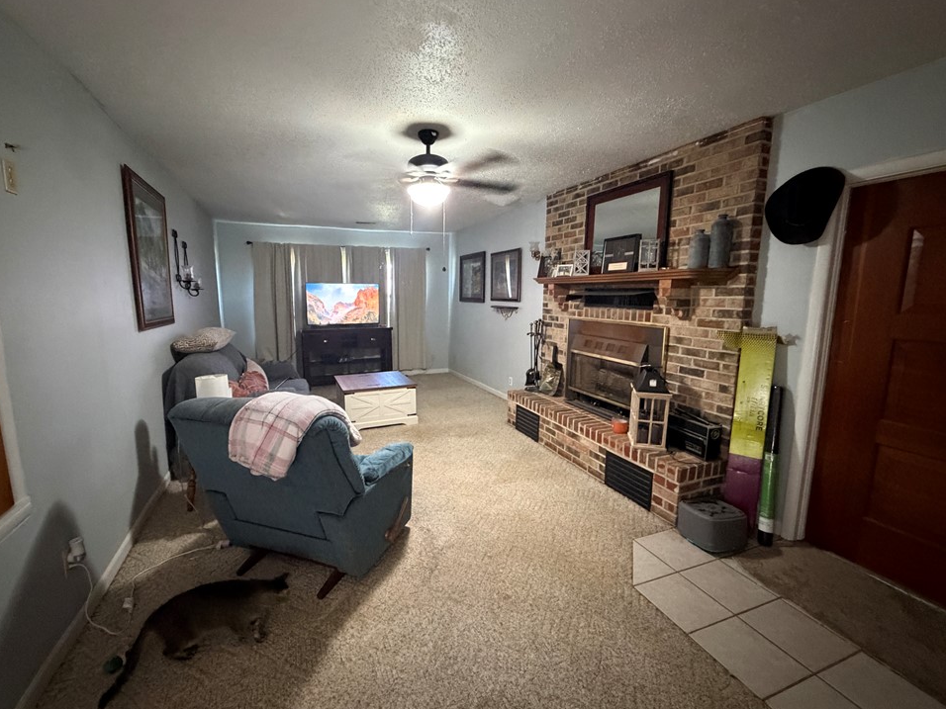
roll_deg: -0.6
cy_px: 352
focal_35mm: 15
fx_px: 410
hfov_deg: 98.1
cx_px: 448
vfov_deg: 81.7
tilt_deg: -8.1
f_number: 2.2
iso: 1250
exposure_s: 1/40
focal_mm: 2.22
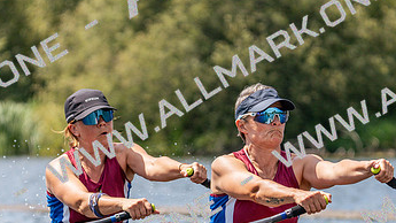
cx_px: 188
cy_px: 187
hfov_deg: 5.5
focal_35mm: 396
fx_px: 4158
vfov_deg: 3.1
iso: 320
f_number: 5.6
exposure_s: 1/2000
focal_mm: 225
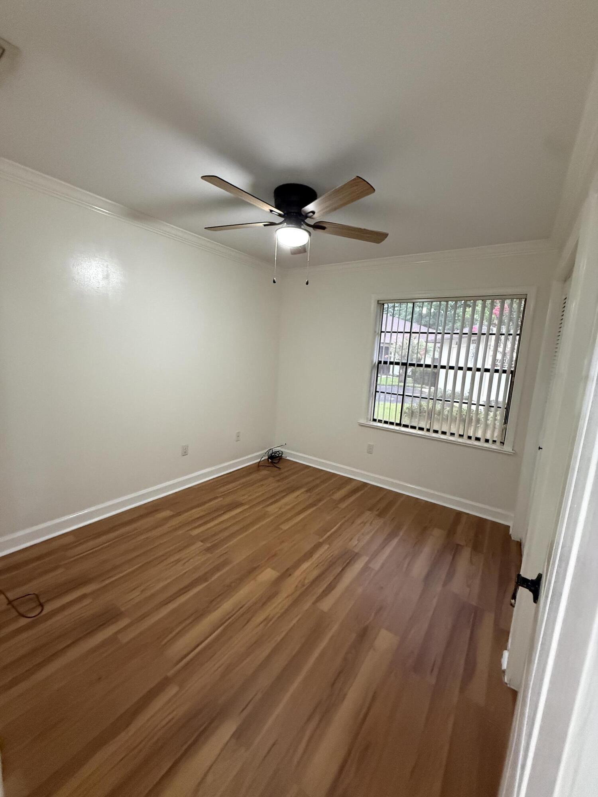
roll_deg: -3.7
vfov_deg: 102.1
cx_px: 299
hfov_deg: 85.7
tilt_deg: -8.1
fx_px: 322
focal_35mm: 14
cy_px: 398
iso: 800
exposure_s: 1/60
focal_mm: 2.22
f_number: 2.2
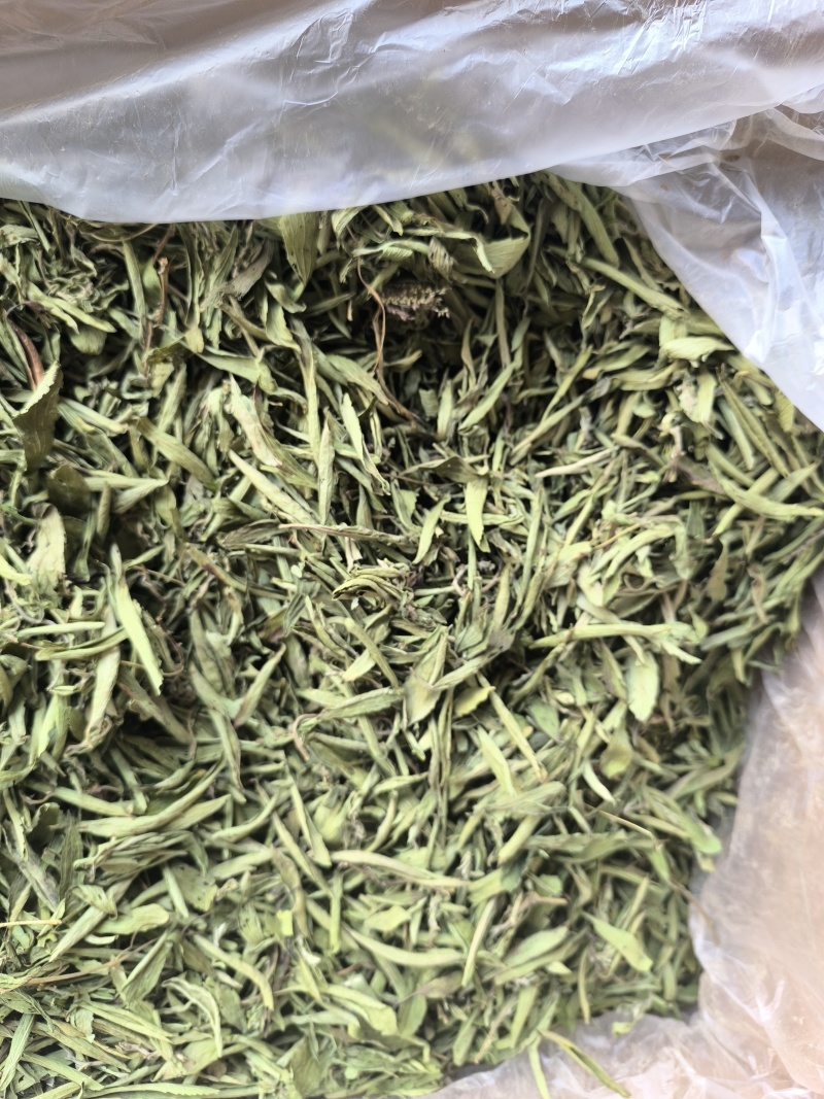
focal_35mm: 23
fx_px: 730
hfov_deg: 58.9
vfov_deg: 73.9
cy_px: 550
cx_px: 412
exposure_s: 1/100
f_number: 1.65
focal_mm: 6.14
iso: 320
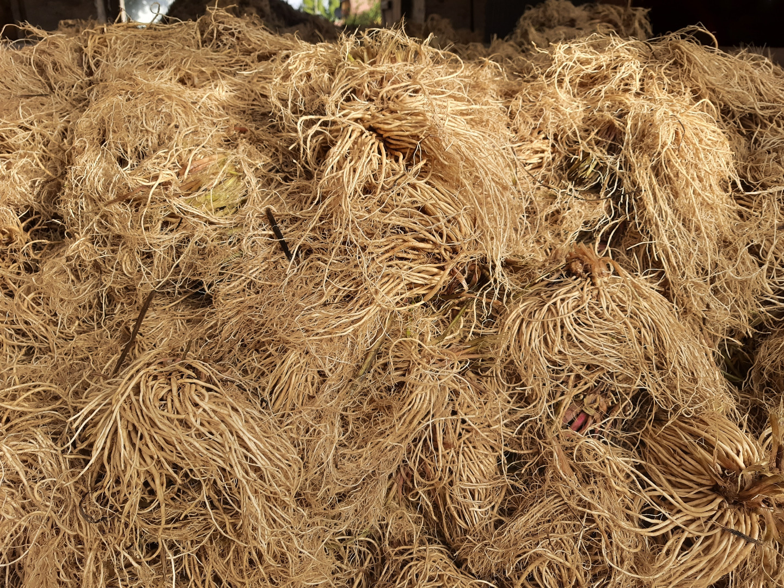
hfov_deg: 71.6
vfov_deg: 56.8
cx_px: 392
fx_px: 544
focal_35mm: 24
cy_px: 294
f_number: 1.8
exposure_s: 1/203
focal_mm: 5.23
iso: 20
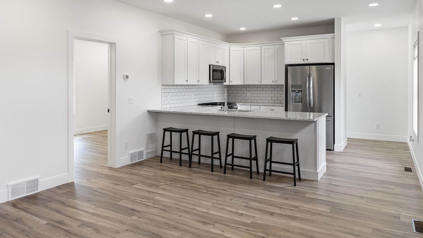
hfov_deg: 68.1
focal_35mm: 28
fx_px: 311
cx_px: 183
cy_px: 91
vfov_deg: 41.6
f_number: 5.6
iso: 3200
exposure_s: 1/125
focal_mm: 18.5
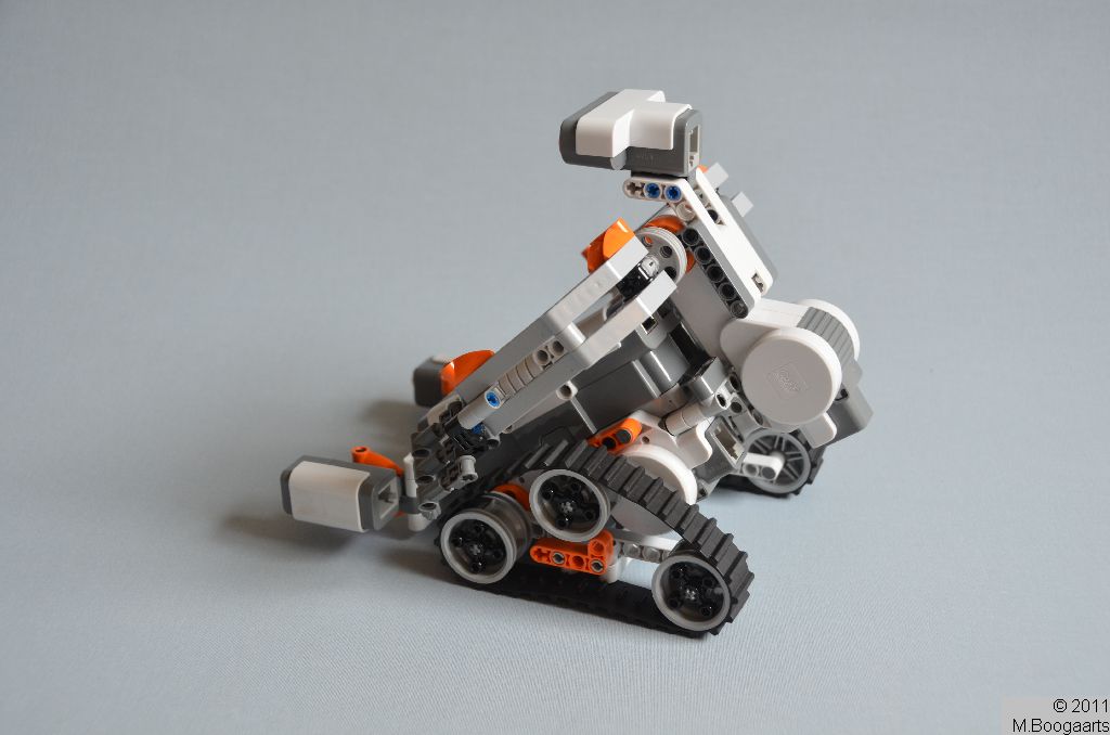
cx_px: 555
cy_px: 368
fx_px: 1477
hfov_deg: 41.2
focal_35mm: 48
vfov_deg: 27.9
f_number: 5.6
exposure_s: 1/125
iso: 280
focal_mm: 32
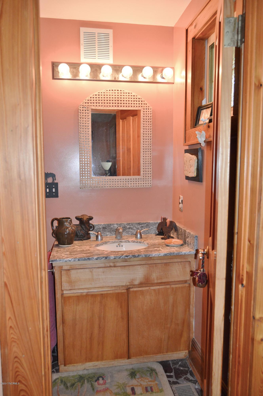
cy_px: 198
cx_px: 132
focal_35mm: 27
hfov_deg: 47.8
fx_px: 297
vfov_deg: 67.4
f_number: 3.5
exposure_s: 1/60
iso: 640
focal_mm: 18
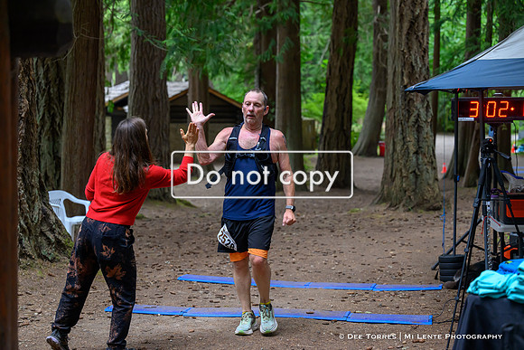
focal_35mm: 70
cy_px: 175
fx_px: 1019
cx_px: 262
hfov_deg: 28.8
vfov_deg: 19.5
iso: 3600
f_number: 3.5
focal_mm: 70
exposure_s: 1/640
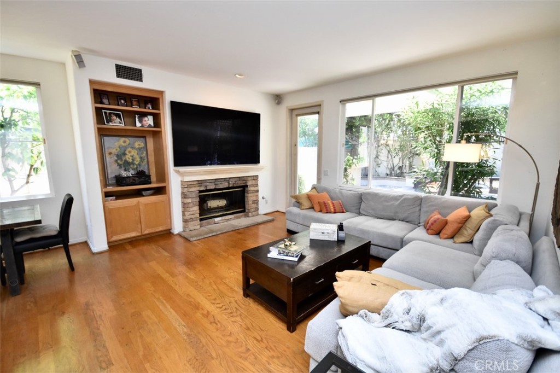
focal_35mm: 15
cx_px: 280
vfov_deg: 77.3
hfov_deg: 100.4
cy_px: 186
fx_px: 233
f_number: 4
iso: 1100
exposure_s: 1/125
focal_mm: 10
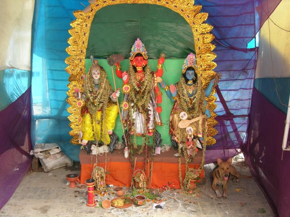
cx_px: 145
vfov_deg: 37.7
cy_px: 108
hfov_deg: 49.0
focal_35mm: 38
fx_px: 318
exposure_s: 1/52.3
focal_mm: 7.8
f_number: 2.8
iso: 64
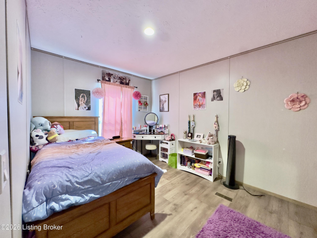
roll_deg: -0.2
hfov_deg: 102.1
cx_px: 158
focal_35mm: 14
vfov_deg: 85.7
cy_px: 119
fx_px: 128
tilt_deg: -2.0
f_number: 2.2
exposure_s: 1/60
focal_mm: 2.22
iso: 320
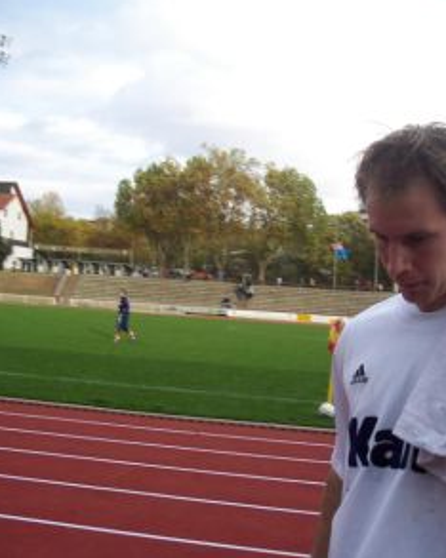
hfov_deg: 29.1
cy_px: 274
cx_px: 252
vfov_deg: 36.0
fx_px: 859
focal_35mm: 52
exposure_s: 1/180
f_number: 3.4
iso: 100
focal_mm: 8
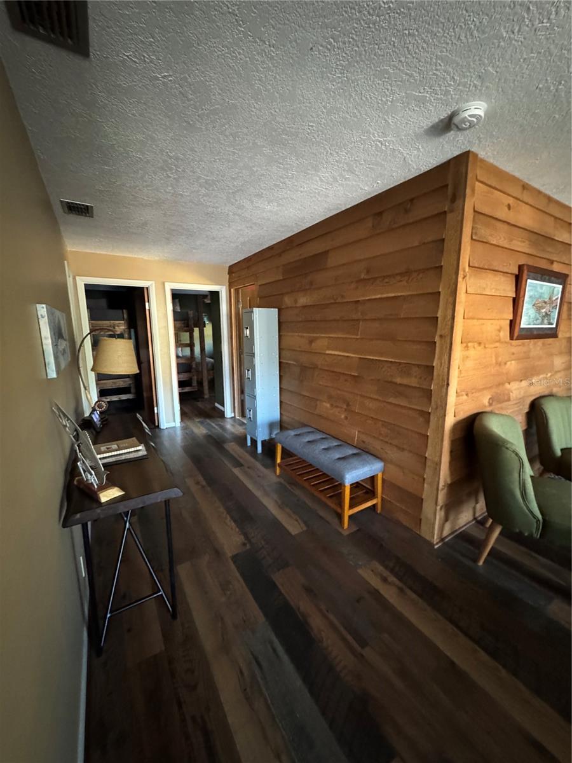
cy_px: 382
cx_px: 286
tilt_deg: -9.1
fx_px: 308
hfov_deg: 85.7
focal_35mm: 14
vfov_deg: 102.1
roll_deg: -0.7
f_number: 2.2
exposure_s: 1/30
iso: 1250
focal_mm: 2.22
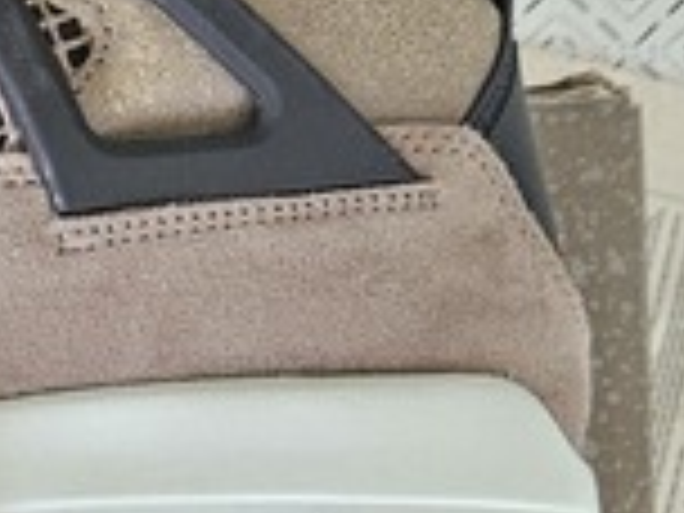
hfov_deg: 17.9
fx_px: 2035
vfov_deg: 13.2
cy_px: 862
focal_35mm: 103
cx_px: -202
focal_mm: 5.4
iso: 500
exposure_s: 1/100
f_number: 1.8
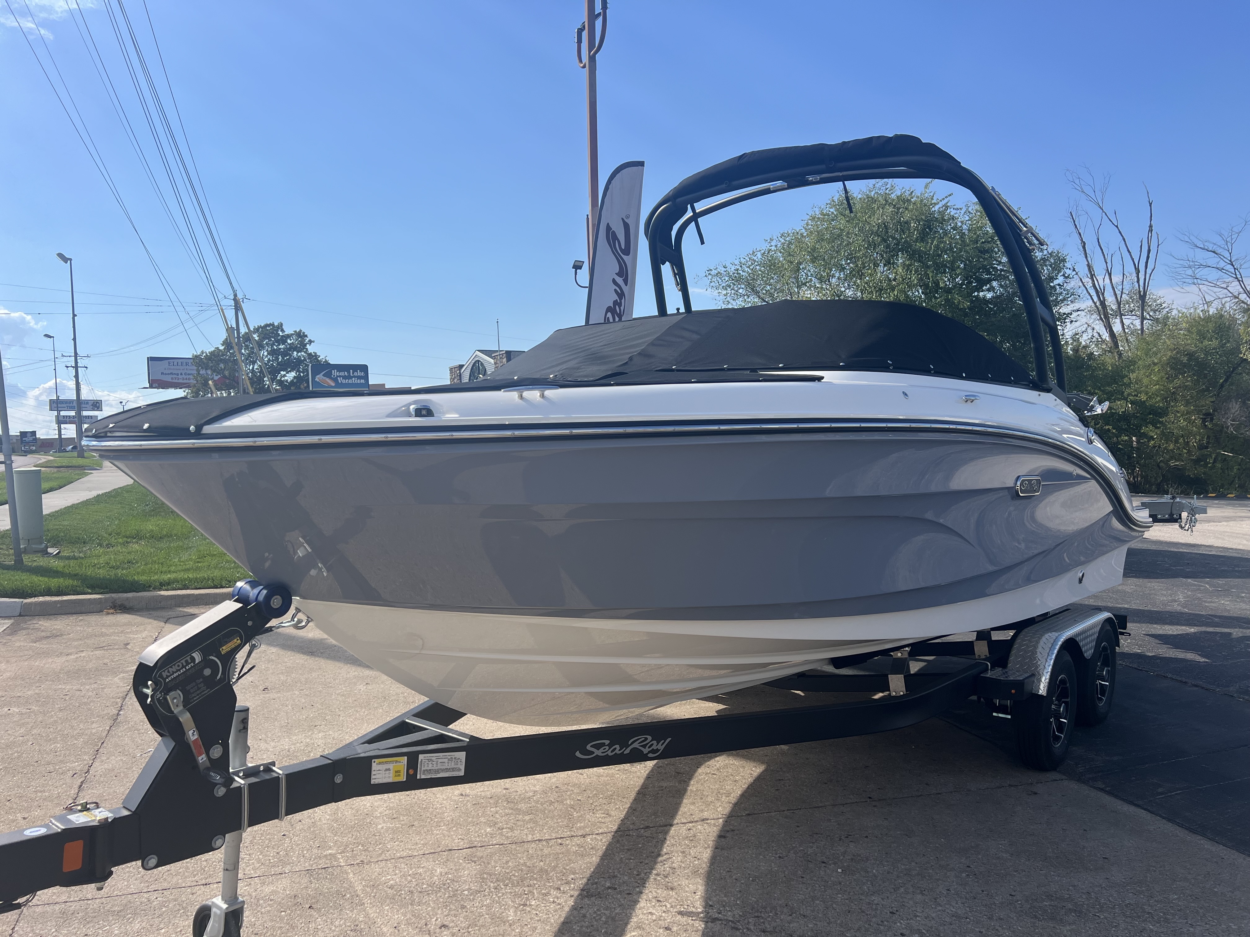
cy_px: 468
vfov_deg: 53.1
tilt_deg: -1.2
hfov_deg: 67.3
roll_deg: +2.1
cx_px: 625
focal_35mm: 26
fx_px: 939
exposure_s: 1/5319
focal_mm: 5.7
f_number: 1.5
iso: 50
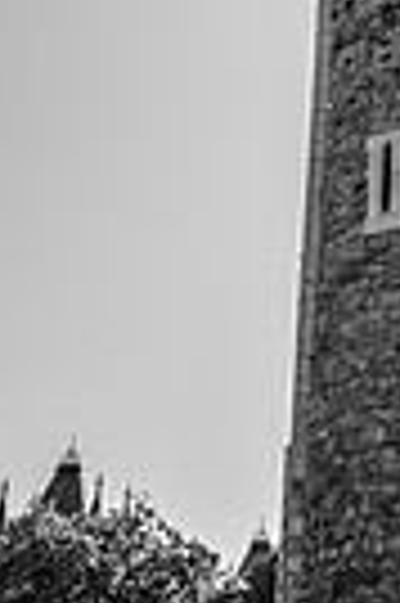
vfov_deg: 21.2
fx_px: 1520
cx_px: 503
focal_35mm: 91
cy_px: -72
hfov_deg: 14.4
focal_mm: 18
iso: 200
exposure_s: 1/640
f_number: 5.6
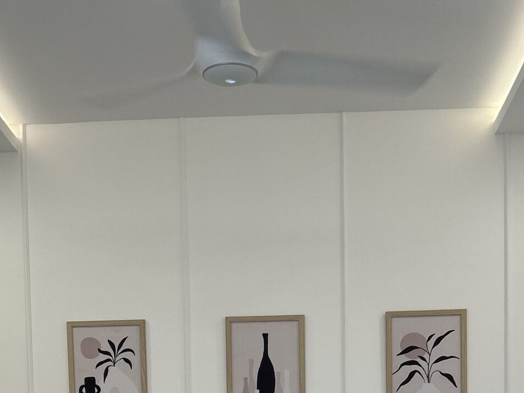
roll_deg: +1.0
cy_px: 555
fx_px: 1059
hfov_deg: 27.8
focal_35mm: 70
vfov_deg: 18.9
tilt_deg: -2.4
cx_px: 251
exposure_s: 1/100
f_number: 1.5
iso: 40
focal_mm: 5.7
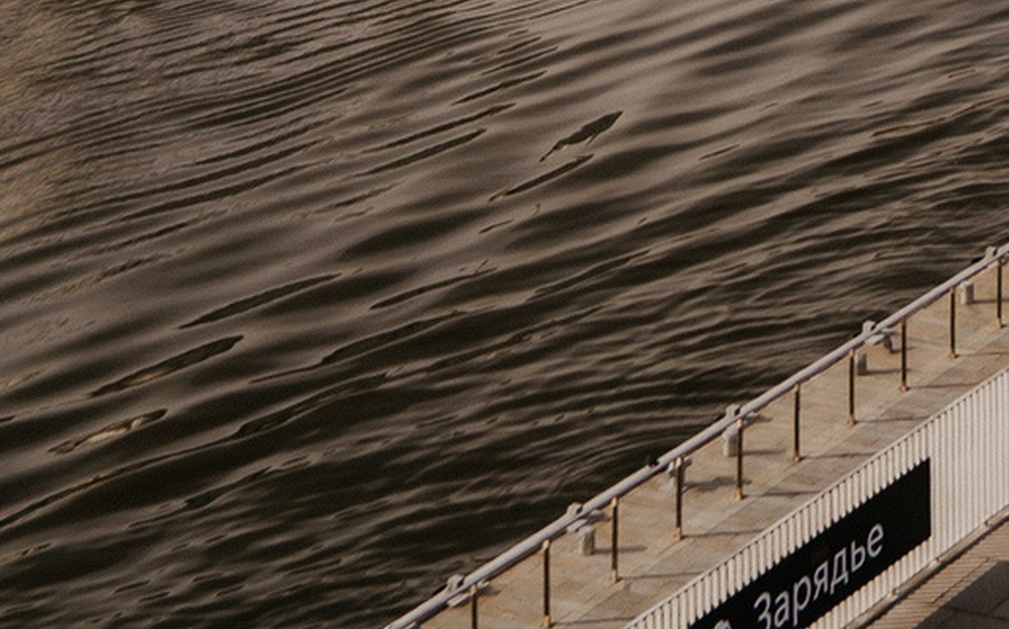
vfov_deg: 9.4
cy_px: -959
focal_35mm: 121
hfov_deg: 15.9
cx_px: 1475
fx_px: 3325
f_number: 4
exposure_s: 1/500
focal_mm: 24
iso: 100
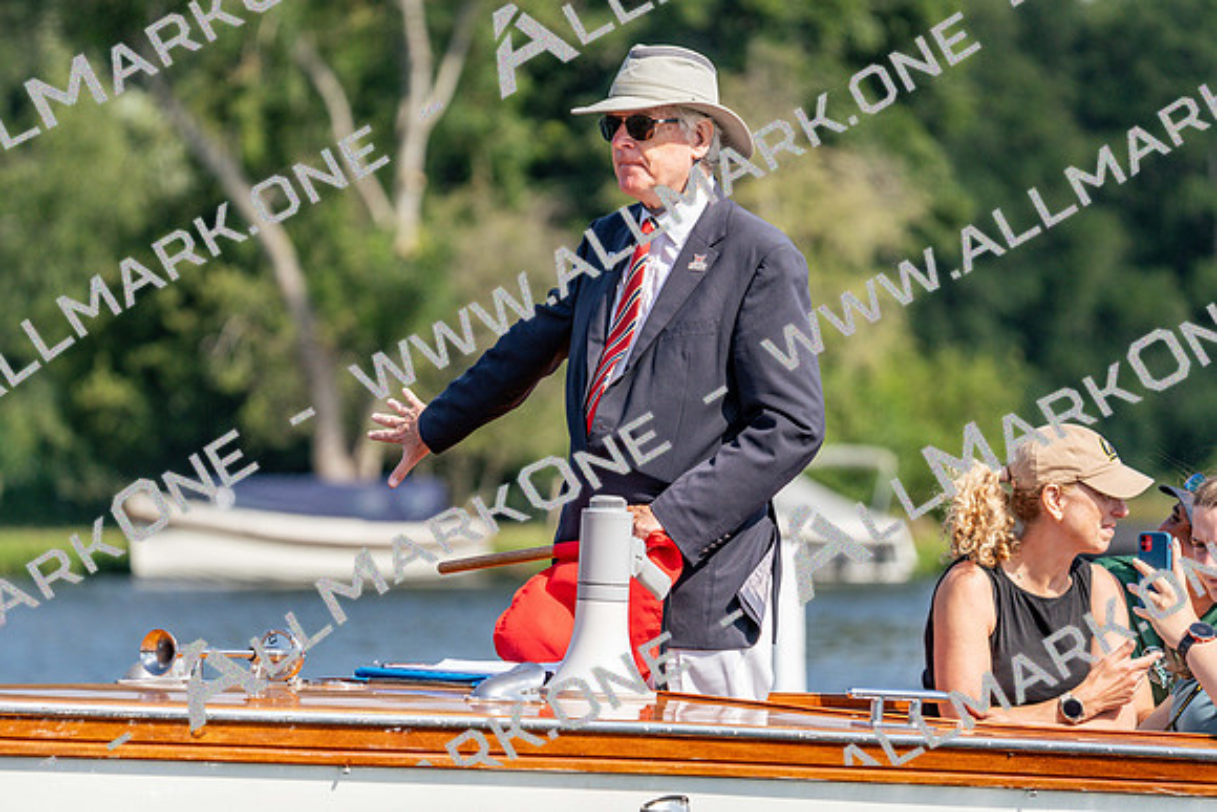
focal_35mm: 286
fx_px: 9670
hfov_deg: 7.2
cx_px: 608
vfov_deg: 4.8
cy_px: 406
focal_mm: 286
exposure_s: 1/2000
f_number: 5.6
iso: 400
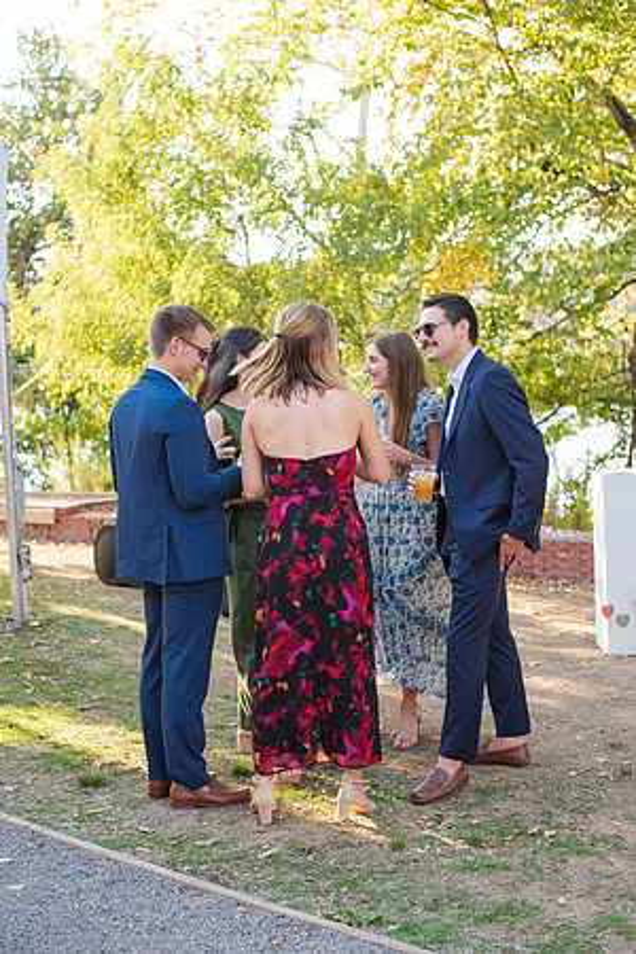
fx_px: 1325
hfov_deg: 27.0
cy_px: 477
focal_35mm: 50
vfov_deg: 39.6
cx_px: 318
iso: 800
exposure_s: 1/640
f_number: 3.5
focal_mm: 50
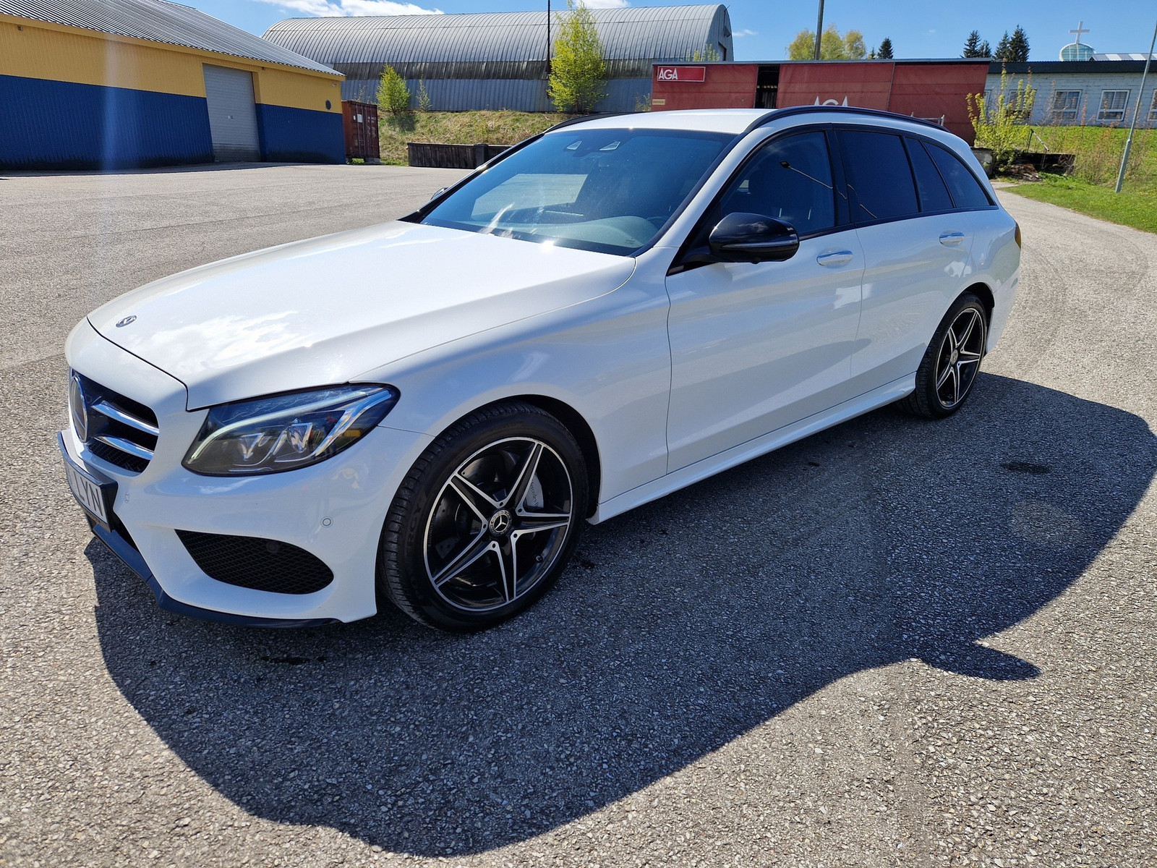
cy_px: 434
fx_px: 769
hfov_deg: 73.9
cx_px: 578
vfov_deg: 58.9
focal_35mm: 23
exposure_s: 1/1952
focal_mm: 5.4
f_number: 1.8
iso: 50
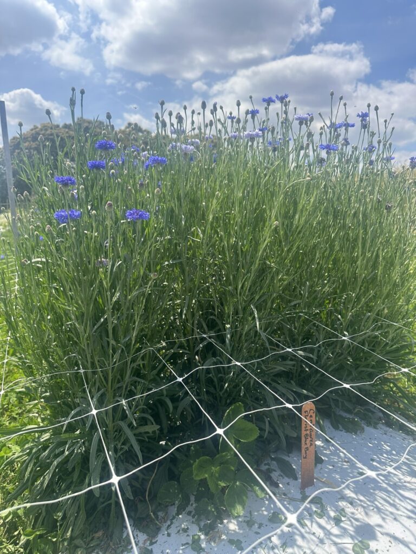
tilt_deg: -4.5
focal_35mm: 24
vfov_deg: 71.6
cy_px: 277
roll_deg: -1.2
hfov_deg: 56.8
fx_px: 385
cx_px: 208
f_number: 1.78
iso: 80
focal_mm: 6.86
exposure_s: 1/3717
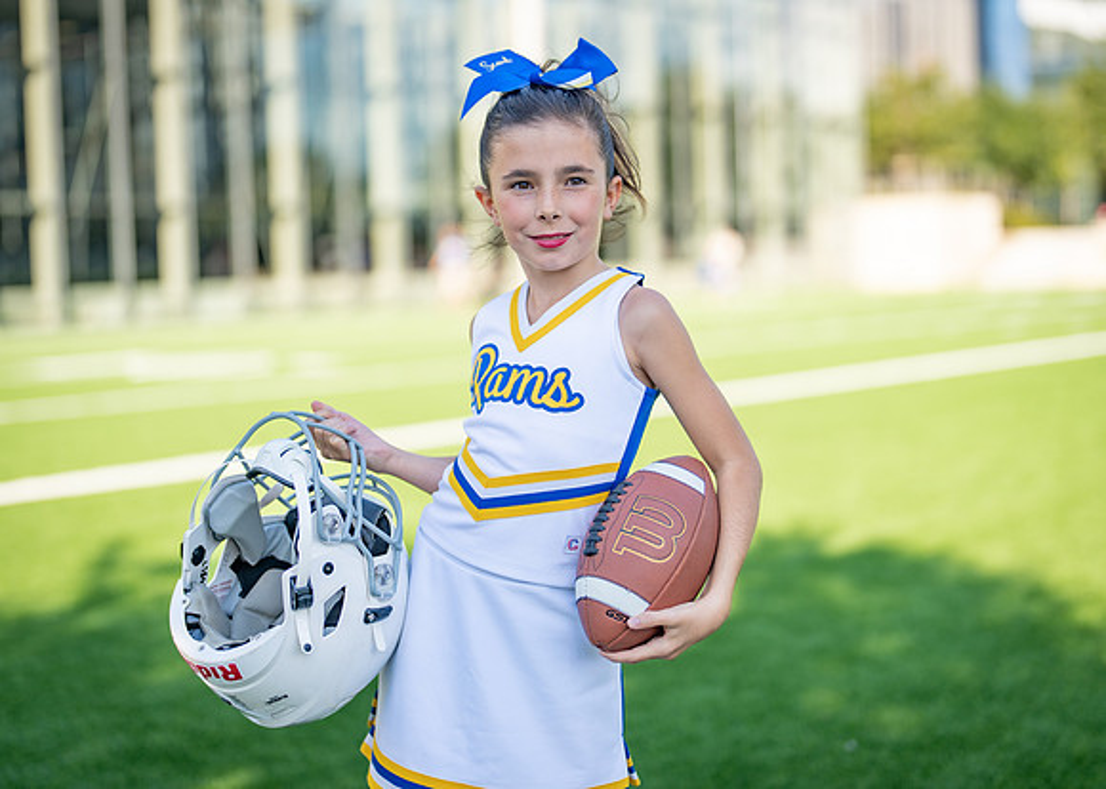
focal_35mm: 59
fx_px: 1867
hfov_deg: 33.0
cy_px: 343
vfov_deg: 23.9
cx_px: 553
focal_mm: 50
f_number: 1.2
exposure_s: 1/3200
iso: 100
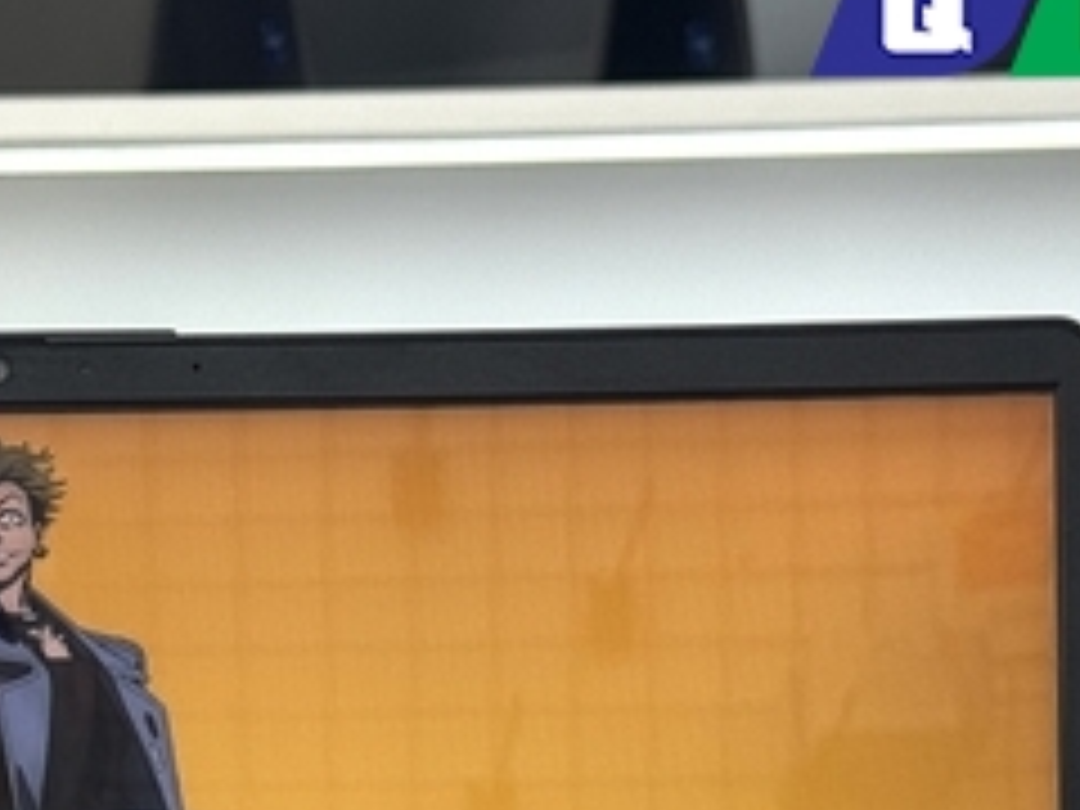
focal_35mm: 160
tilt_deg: -9.5
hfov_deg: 12.2
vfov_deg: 9.1
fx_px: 4992
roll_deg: +1.4
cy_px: 1192
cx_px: -50
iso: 50
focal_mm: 6.76
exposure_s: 1/121
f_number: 1.78
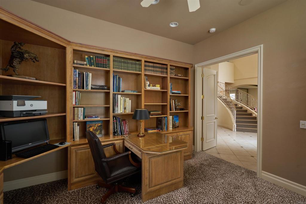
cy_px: 102
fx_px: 136
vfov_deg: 73.8
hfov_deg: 96.7
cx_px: 153
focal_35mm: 16
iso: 500
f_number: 8
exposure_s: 1/13
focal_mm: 16
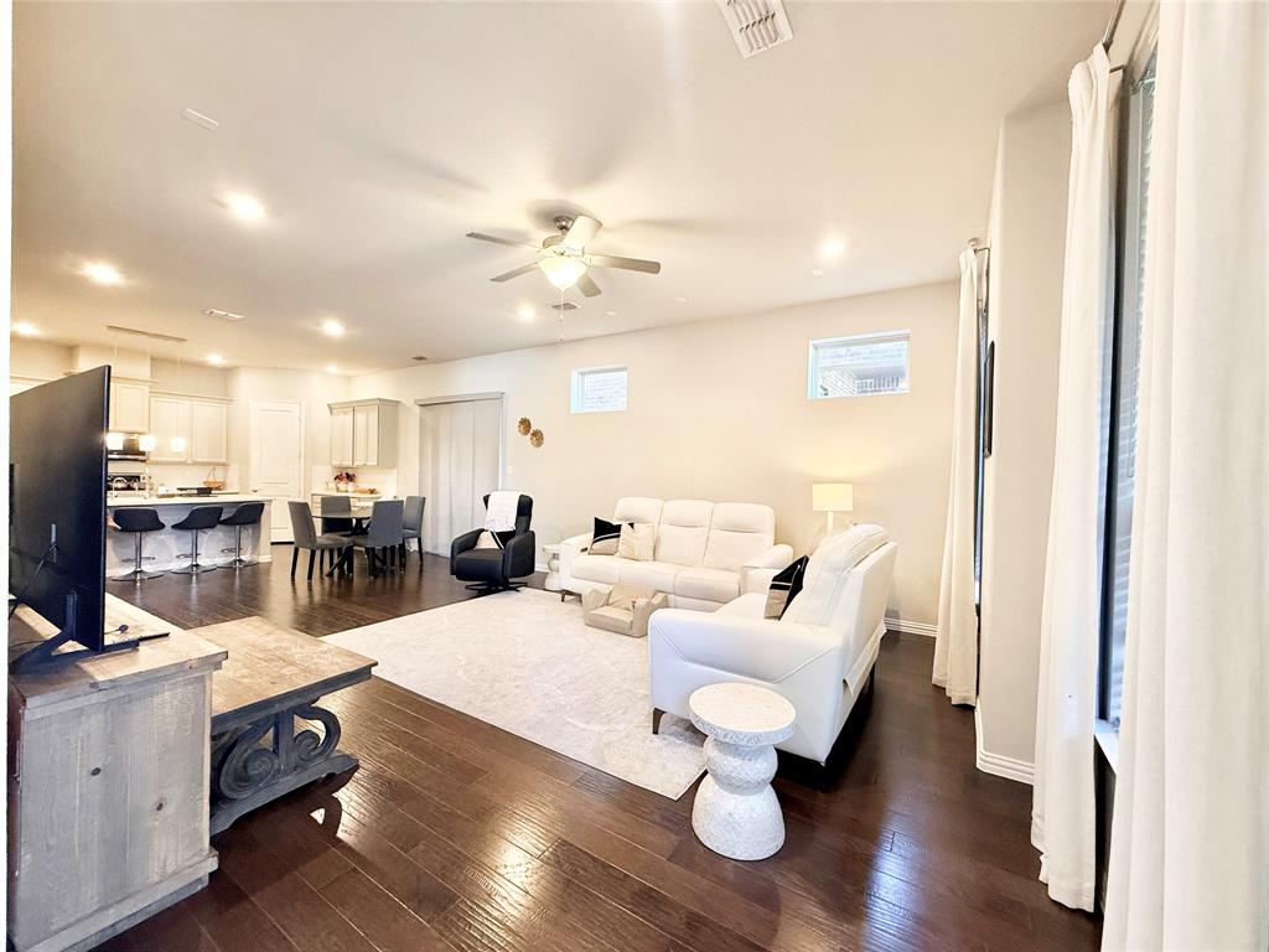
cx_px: 634
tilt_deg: -0.6
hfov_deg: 102.1
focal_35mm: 14
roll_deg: -1.4
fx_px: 513
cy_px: 476
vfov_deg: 85.7
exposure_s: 1/60
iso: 250
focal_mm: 2.22
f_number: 2.2
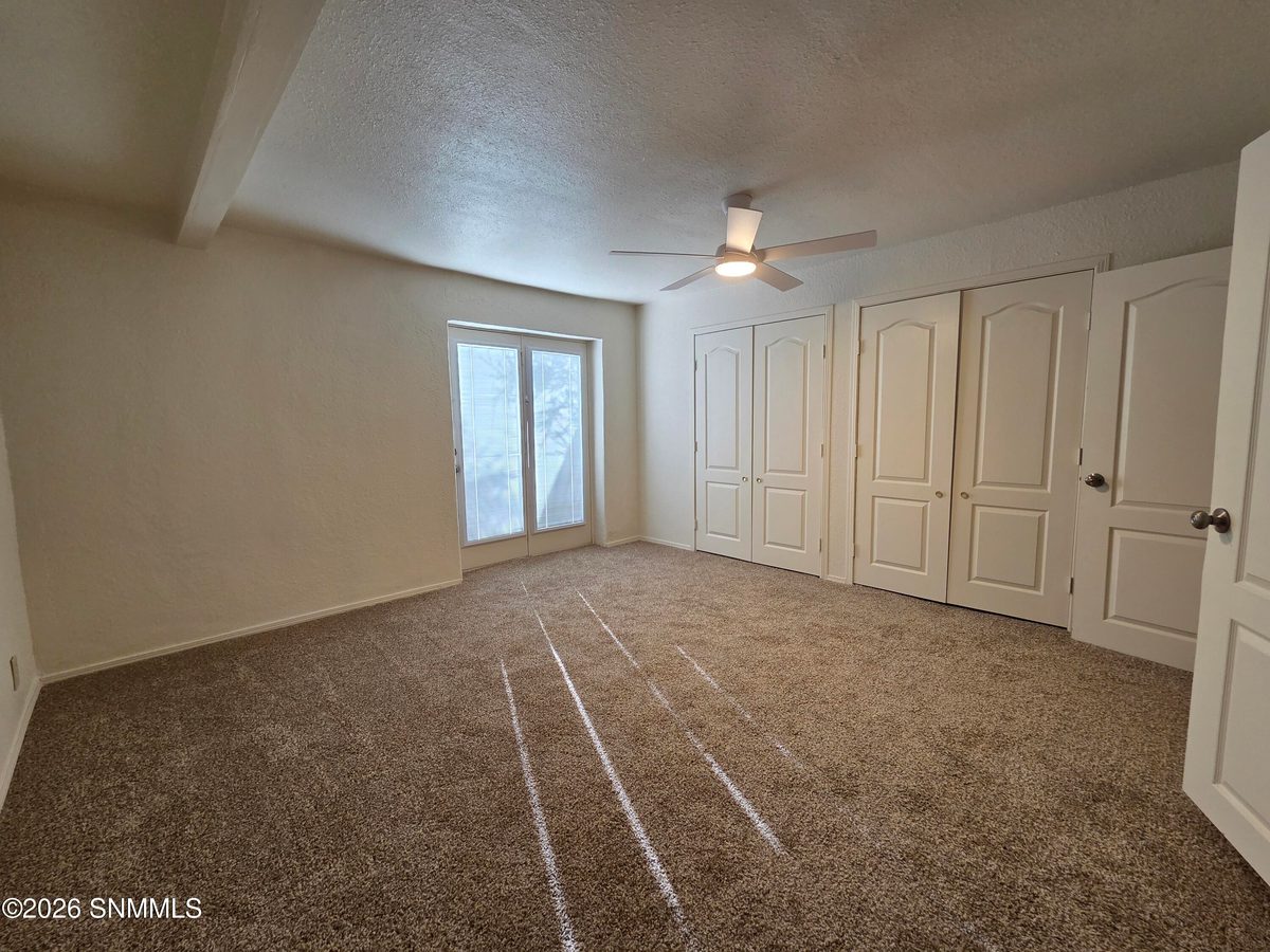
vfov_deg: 89.9
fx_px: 477
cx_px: 635
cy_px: 476
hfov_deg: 106.2
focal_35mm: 13
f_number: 2.2
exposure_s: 1/60
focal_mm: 2.2
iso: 160
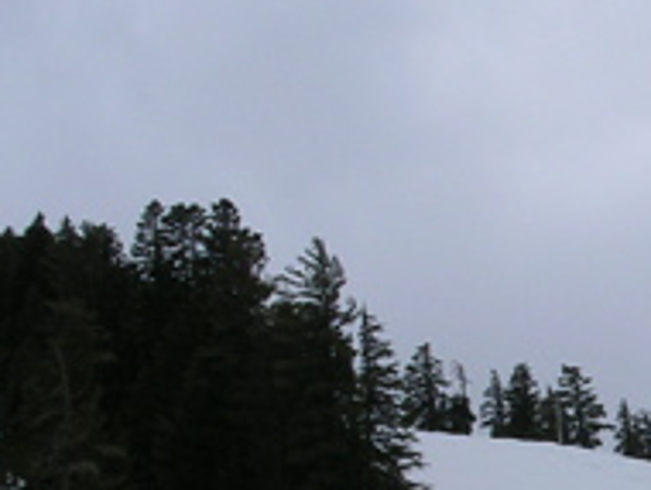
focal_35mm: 128
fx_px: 2410
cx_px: 877
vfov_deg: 11.5
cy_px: 500
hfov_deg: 14.6
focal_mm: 5.8
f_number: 5.6
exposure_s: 1/753
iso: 50
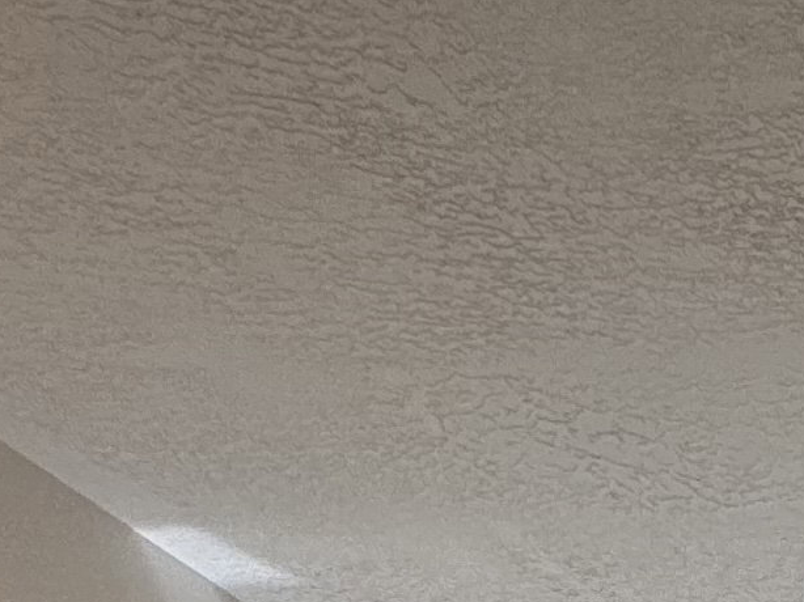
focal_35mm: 92
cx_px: 1765
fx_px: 2136
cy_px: 1845
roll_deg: +0.1
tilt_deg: -3.3
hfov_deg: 15.3
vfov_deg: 10.6
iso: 40
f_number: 2.2
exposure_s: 1/147
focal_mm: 2.22
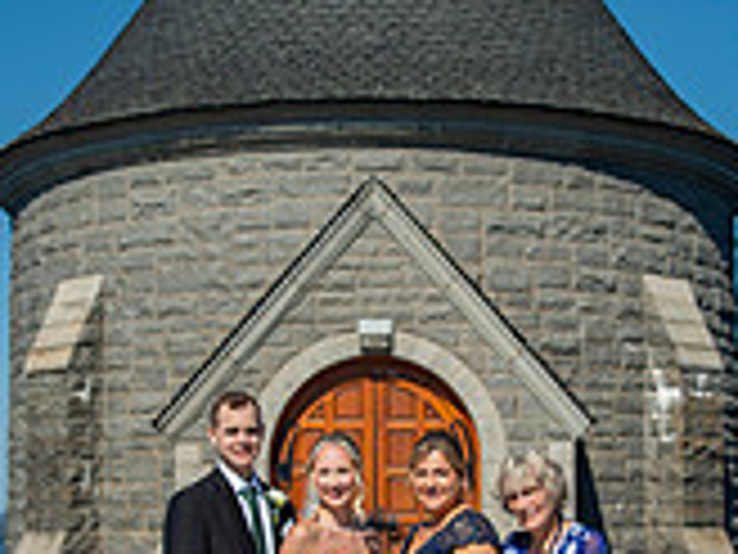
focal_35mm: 83
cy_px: 396
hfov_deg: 23.5
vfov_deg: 17.7
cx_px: 423
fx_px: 1770
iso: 80
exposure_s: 1/3200
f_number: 2.8
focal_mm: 24
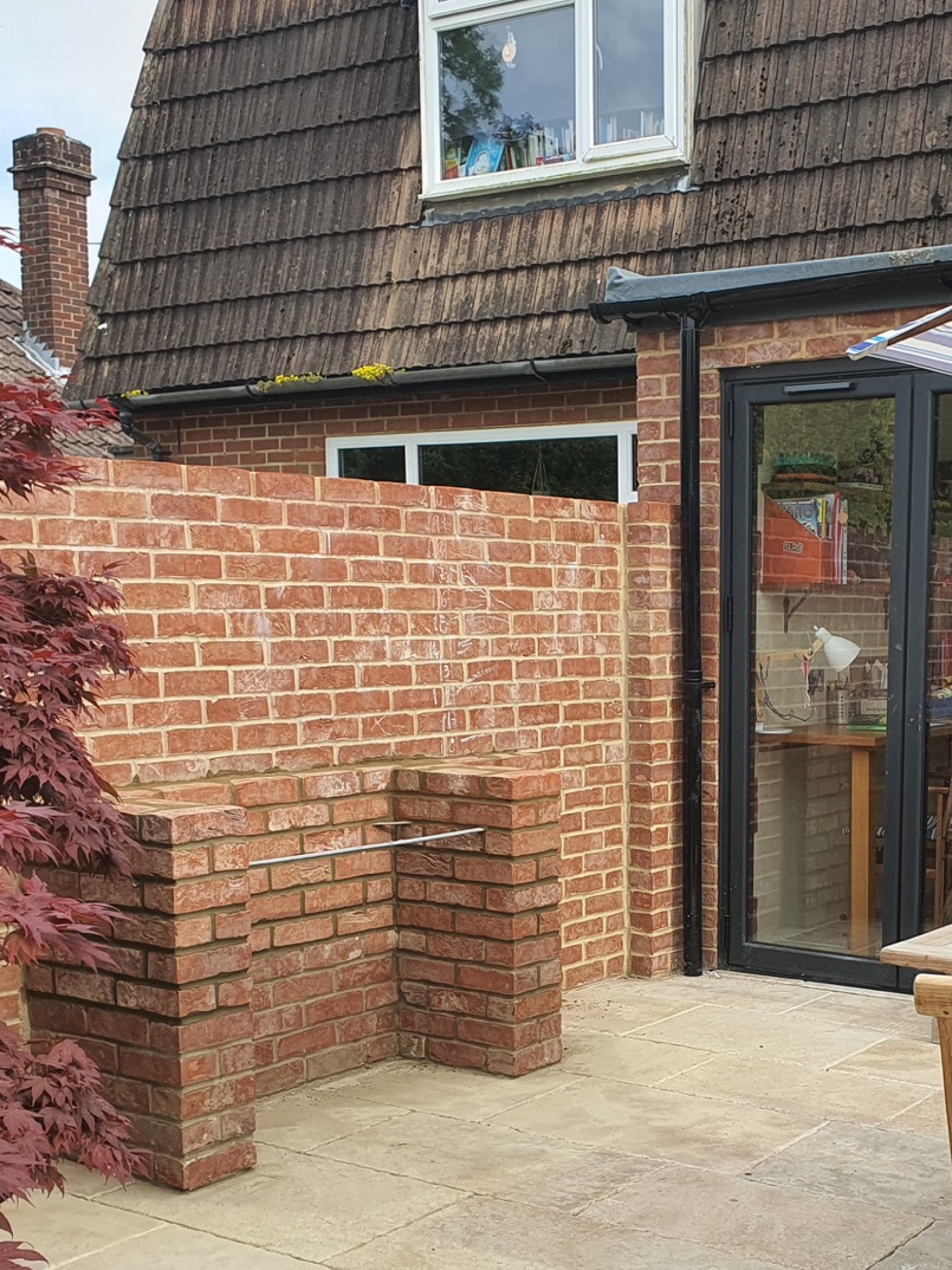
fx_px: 1687
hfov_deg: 31.0
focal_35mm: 46
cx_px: 711
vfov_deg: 40.8
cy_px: 825
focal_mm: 4.3
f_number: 2.4
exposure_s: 1/550
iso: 50
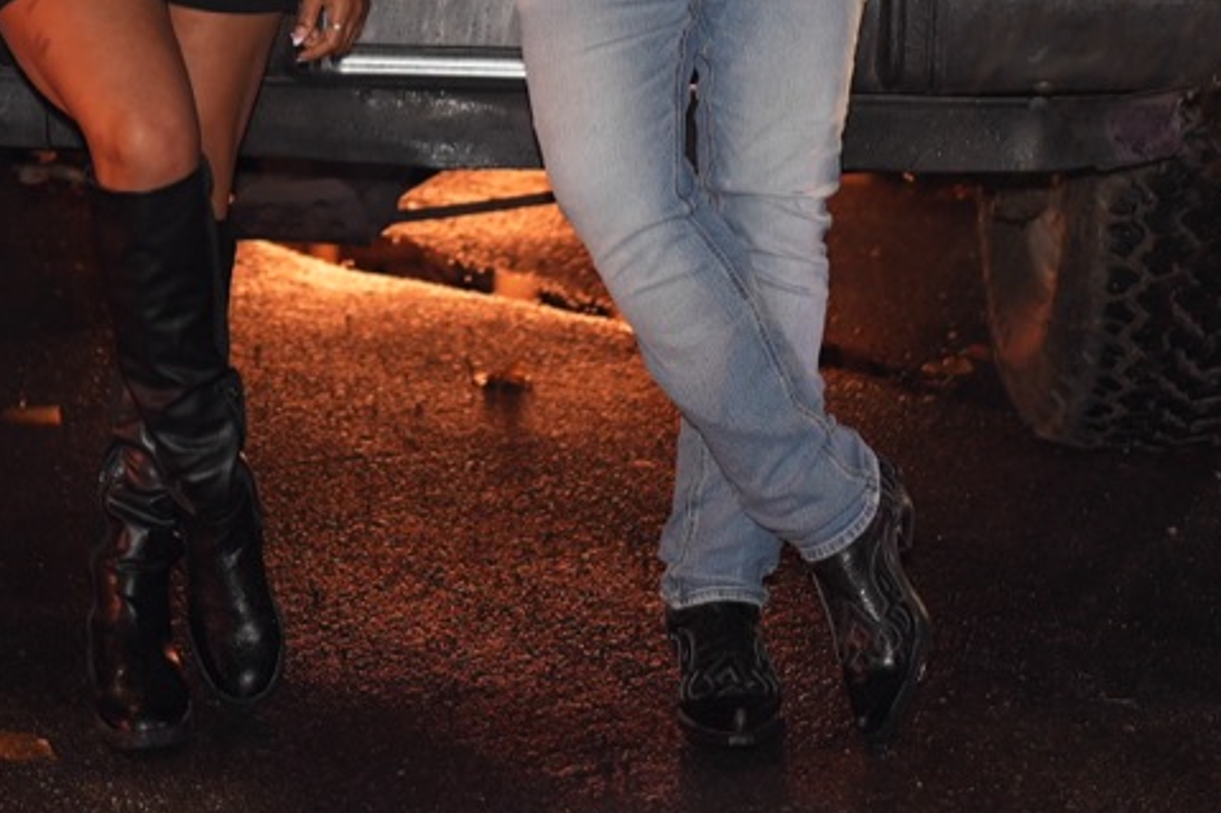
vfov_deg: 11.1
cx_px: 436
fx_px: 3967
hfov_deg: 17.5
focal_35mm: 117
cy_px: -517
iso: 320
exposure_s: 1/50
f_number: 1.4
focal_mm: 35
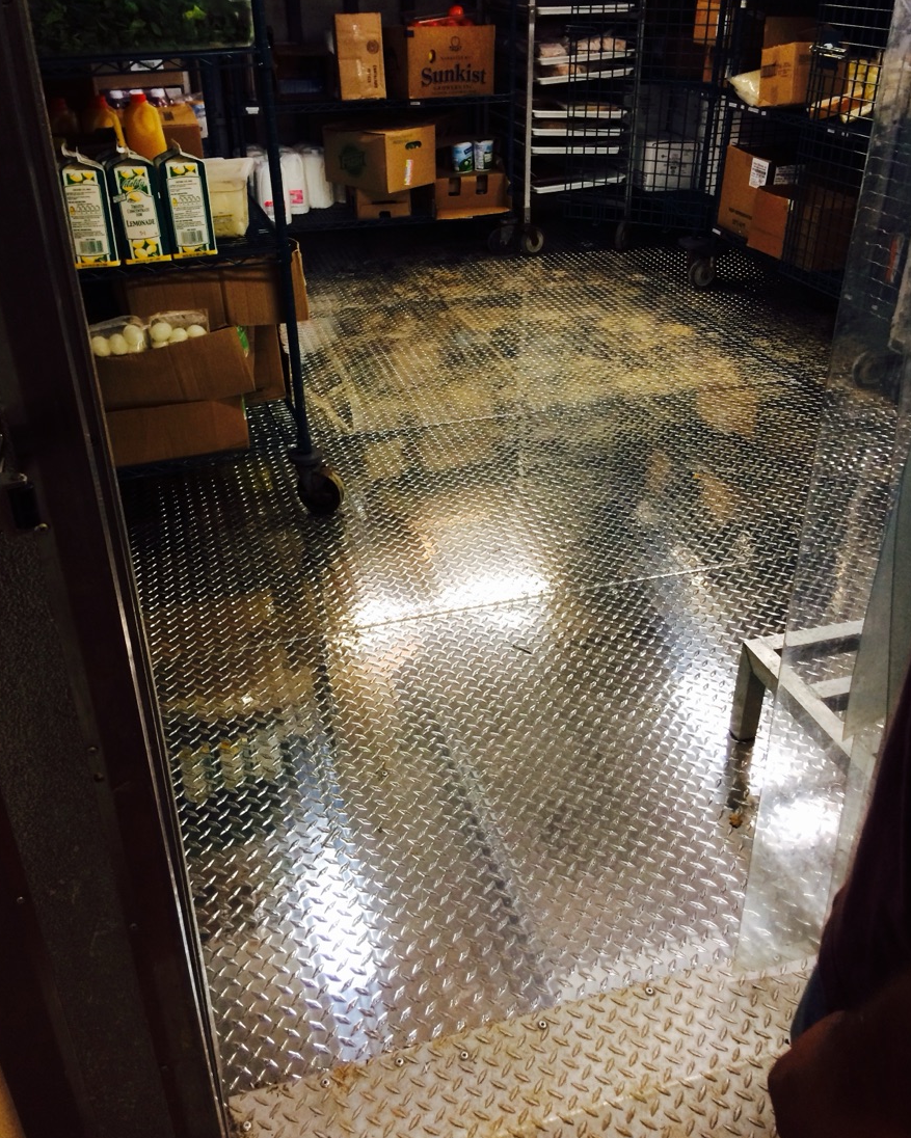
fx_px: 1045
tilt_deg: -30.9
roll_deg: +1.4
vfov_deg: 57.1
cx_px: 452
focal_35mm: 31
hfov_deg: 47.1
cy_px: 531
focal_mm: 4.15
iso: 64
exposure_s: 1/30
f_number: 2.2
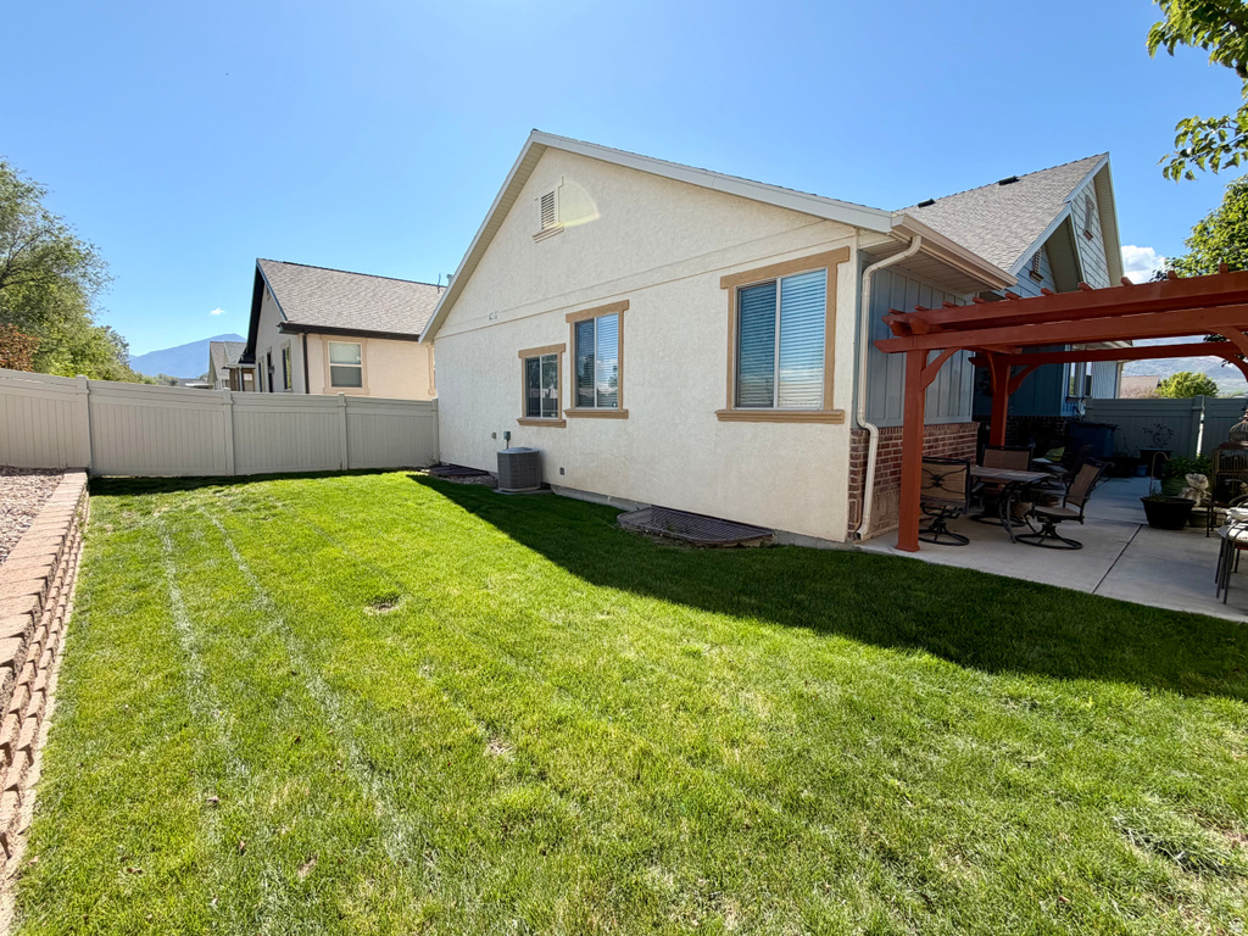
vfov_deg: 85.7
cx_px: 624
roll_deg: +0.3
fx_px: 505
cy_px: 468
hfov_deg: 102.1
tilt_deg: -6.4
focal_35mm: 14
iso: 32
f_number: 2.2
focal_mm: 2.22
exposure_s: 1/770
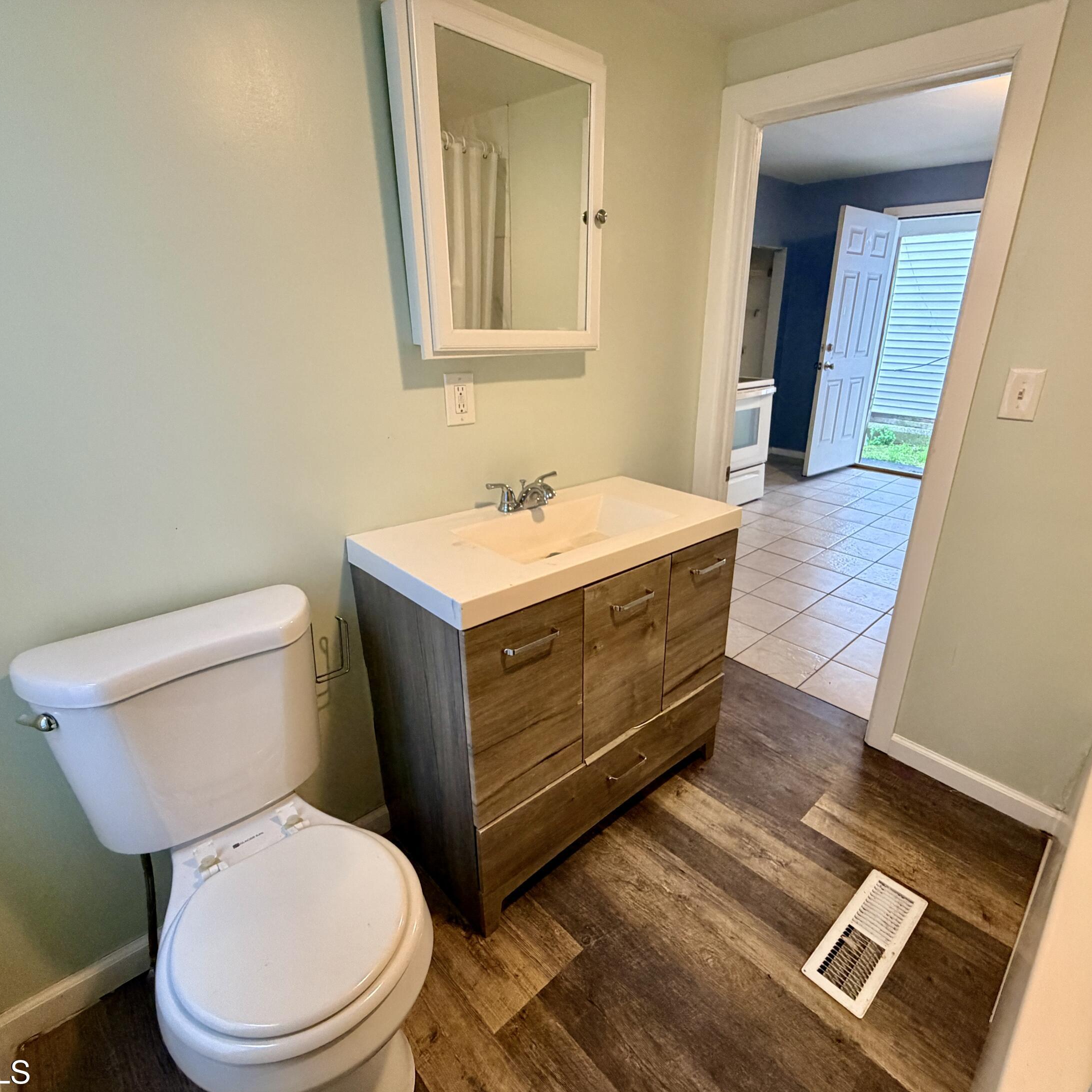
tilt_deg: -21.8
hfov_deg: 83.6
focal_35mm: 17
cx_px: 614
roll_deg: -0.3
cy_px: 562
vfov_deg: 83.9
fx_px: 607
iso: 320
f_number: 2.2
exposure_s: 1/60
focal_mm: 2.22
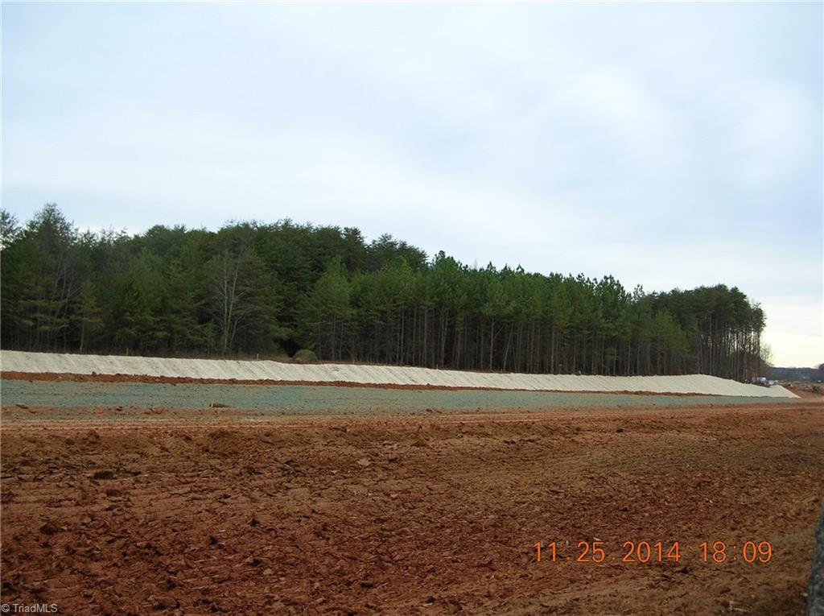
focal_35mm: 36
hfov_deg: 51.4
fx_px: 856
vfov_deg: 39.6
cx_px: 412
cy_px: 308
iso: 50
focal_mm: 6
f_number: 2.7
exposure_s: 1/83.4
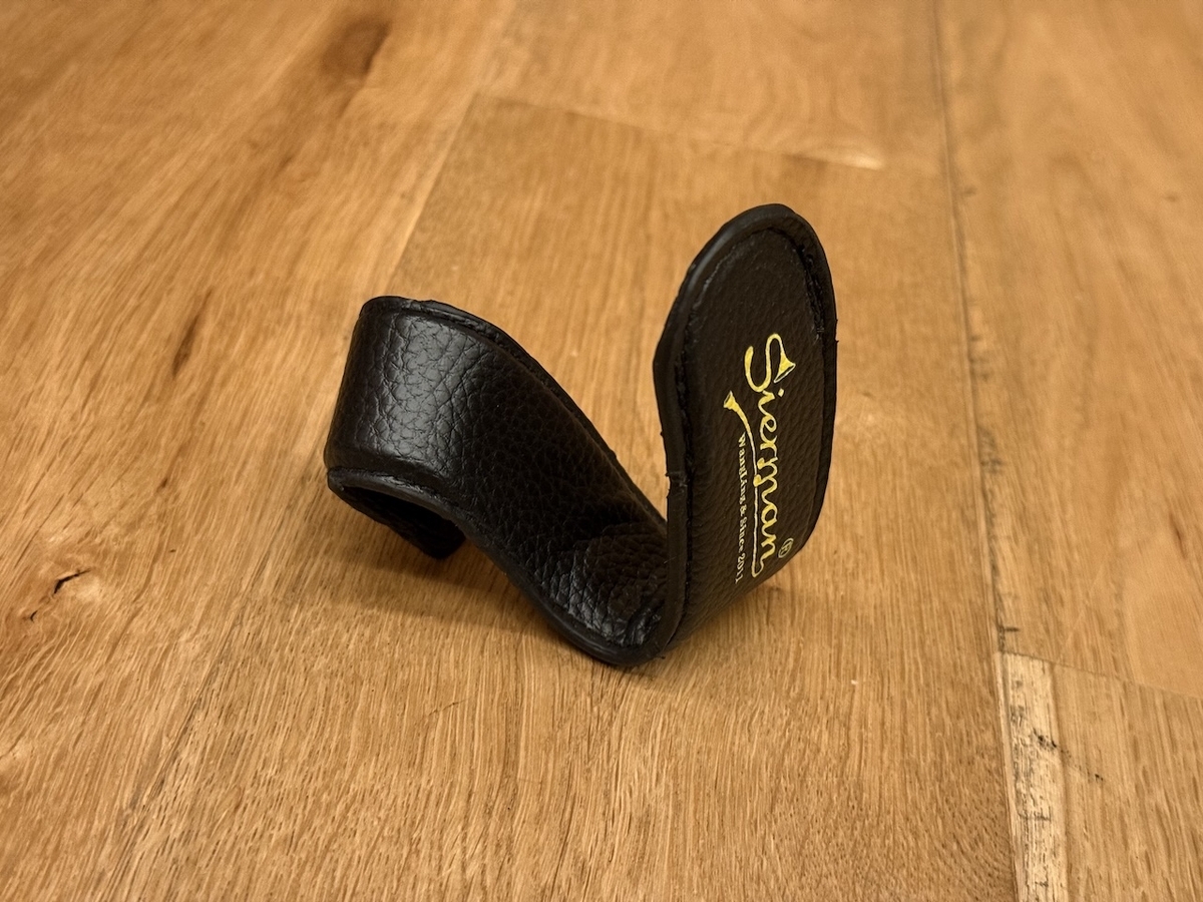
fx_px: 1668
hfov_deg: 39.7
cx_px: 602
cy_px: 451
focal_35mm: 48
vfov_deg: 30.3
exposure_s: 1/40
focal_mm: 6.76
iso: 400
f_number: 1.78
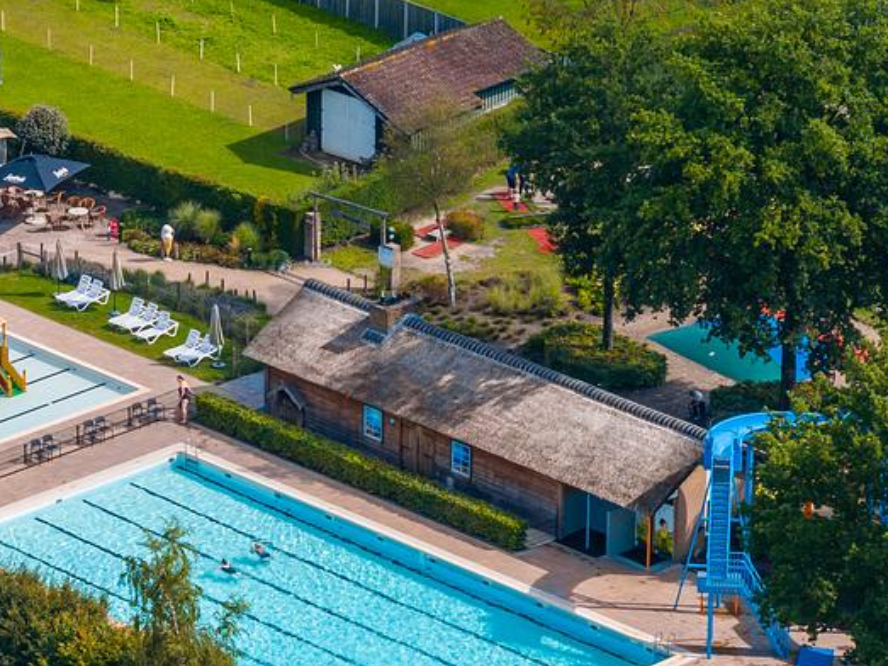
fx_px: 6514
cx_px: 231
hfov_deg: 7.8
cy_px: 465
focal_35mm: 254
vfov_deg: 5.8
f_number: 3.4
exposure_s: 1/800
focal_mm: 30.71
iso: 100
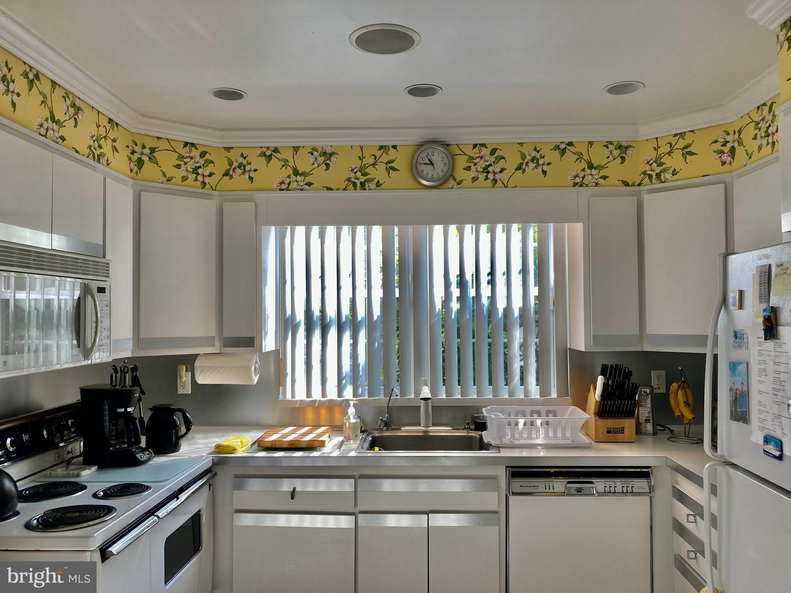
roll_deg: +1.4
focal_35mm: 28
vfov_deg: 49.7
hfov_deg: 63.4
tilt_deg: +0.3
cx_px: 396
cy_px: 296
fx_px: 640
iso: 32
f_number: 1.8
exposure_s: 1/120
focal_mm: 3.99
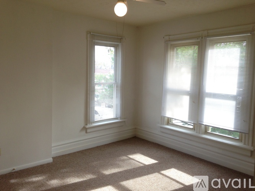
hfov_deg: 55.4
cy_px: 96
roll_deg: -1.3
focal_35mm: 33
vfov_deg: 42.9
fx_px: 243
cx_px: 128
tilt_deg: -5.6
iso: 80
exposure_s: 1/120
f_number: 2.4
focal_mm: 4.12
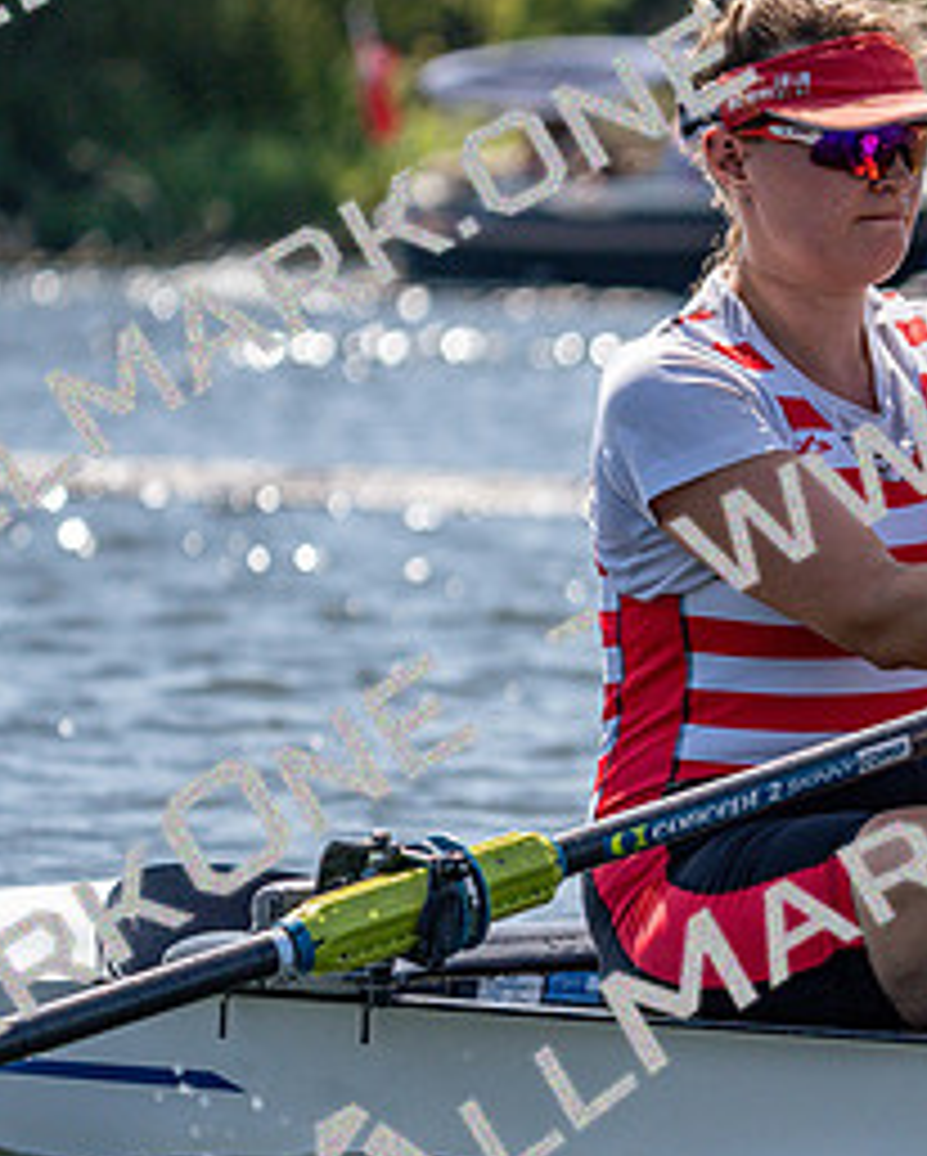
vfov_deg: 4.6
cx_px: 1228
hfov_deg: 3.7
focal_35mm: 423
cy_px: 605
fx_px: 14489
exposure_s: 1/2000
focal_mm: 200
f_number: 5.6
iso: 320
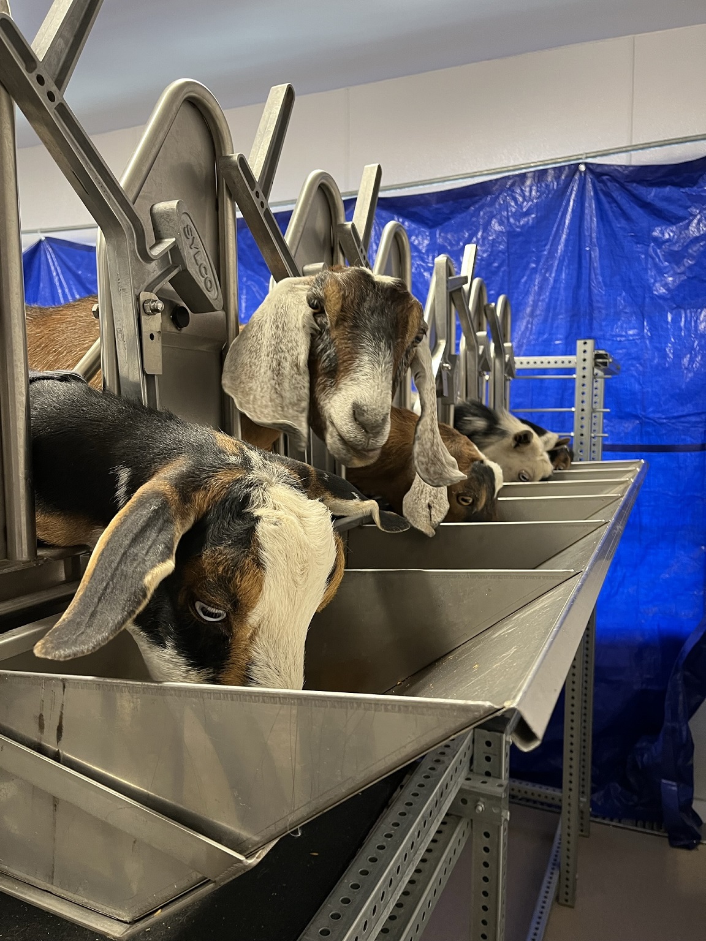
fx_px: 707
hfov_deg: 53.1
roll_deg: +0.8
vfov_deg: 67.3
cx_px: 353
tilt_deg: -5.8
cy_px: 470
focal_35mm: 26
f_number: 1.6
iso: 160
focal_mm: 5.1
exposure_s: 1/60
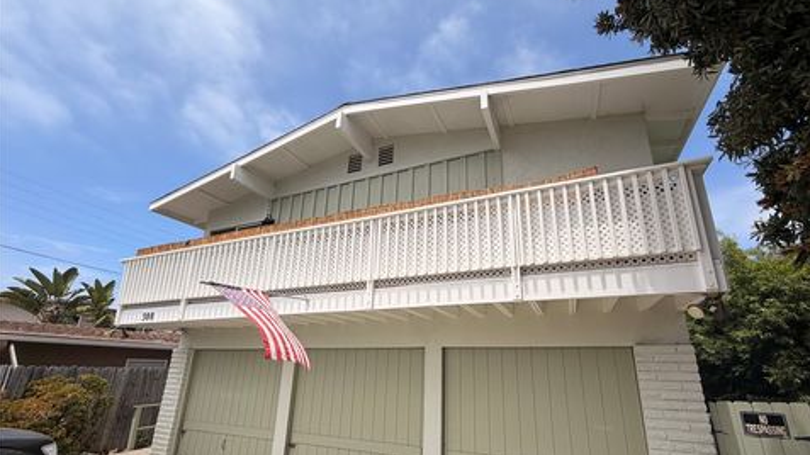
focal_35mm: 16
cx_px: 423
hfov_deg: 99.3
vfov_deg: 66.6
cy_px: 264
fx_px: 344
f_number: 2.2
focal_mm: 2.22
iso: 20
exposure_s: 1/901
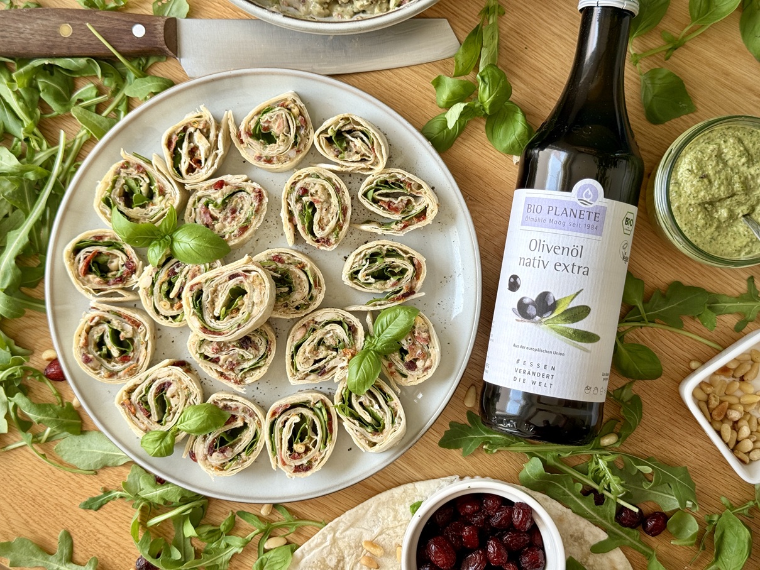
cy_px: 285
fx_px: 1054
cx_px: 380
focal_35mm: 48
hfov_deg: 39.7
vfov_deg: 30.3
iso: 64
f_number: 1.78
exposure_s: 1/213
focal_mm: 6.76
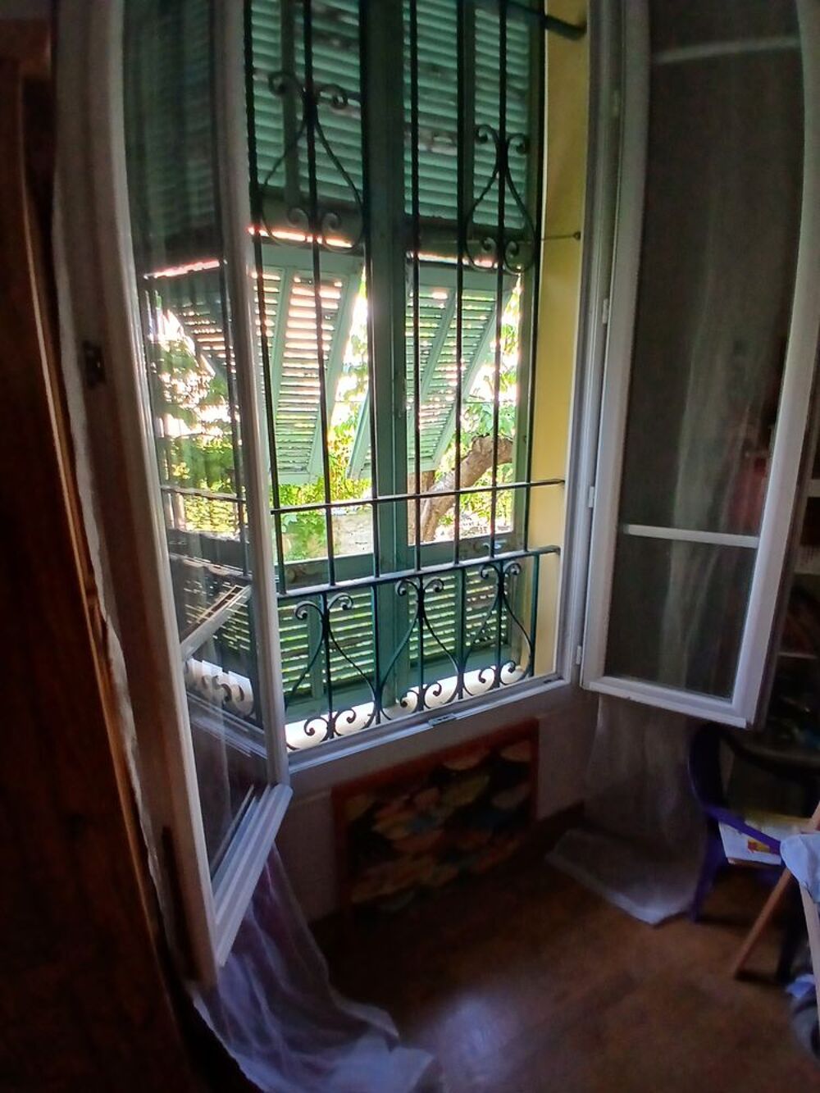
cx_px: 410
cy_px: 546
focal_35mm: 17
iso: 125
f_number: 2.2
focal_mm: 1.4
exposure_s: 1/33
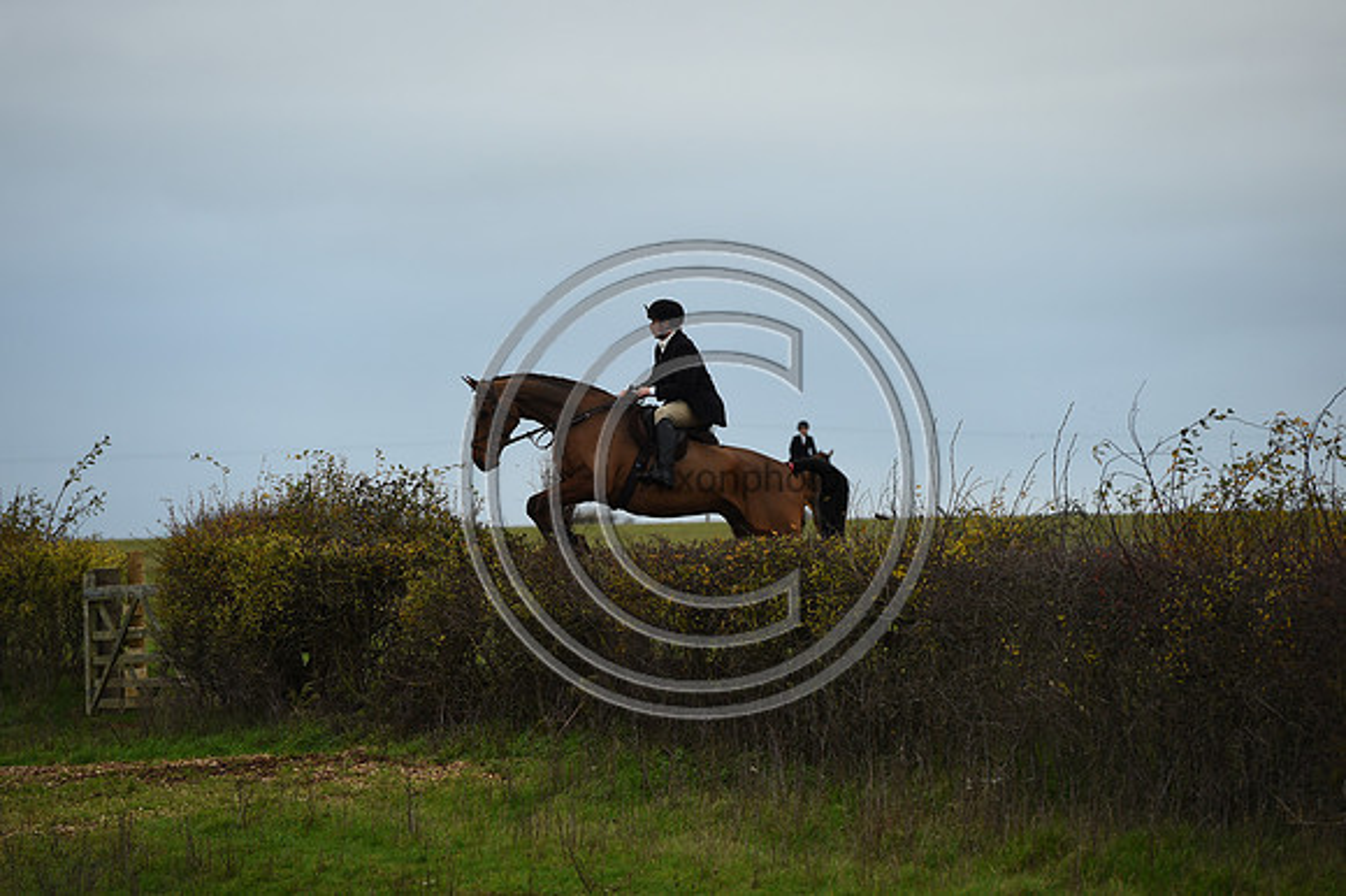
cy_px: 448
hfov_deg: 10.3
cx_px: 673
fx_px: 7473
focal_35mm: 200
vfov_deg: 6.9
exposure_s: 1/1000
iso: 900
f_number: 5
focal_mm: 200
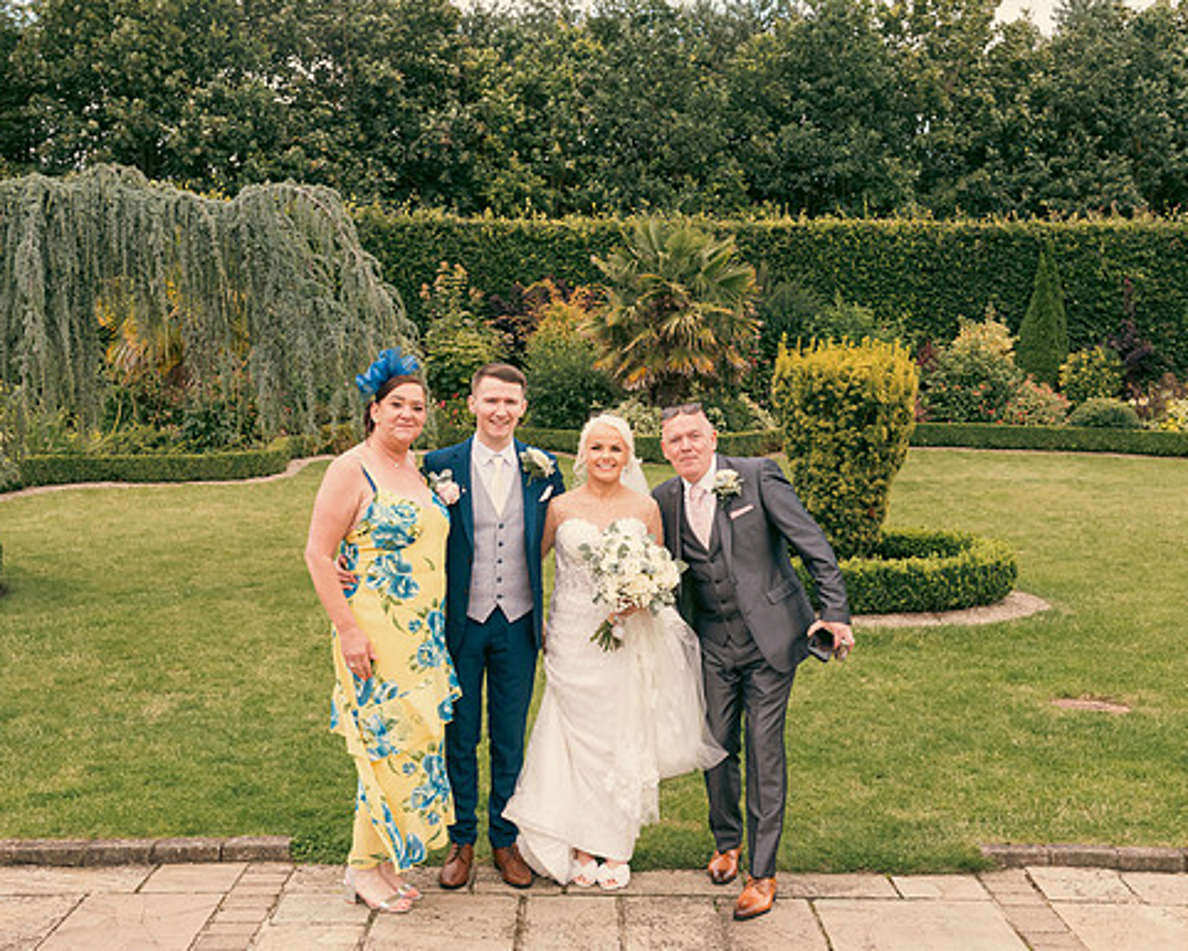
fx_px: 1512
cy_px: 476
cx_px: 603
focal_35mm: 43
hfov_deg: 42.9
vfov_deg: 34.9
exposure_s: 1/400
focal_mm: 38
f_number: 6.3
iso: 200
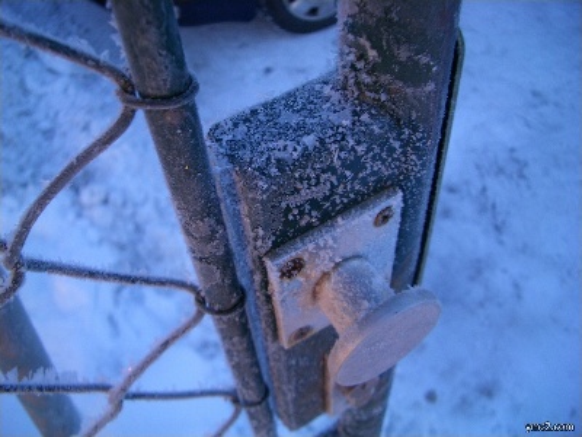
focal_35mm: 35
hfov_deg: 52.6
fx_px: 588
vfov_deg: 40.7
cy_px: 218
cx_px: 291
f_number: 2.6
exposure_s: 1/100
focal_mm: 5.8
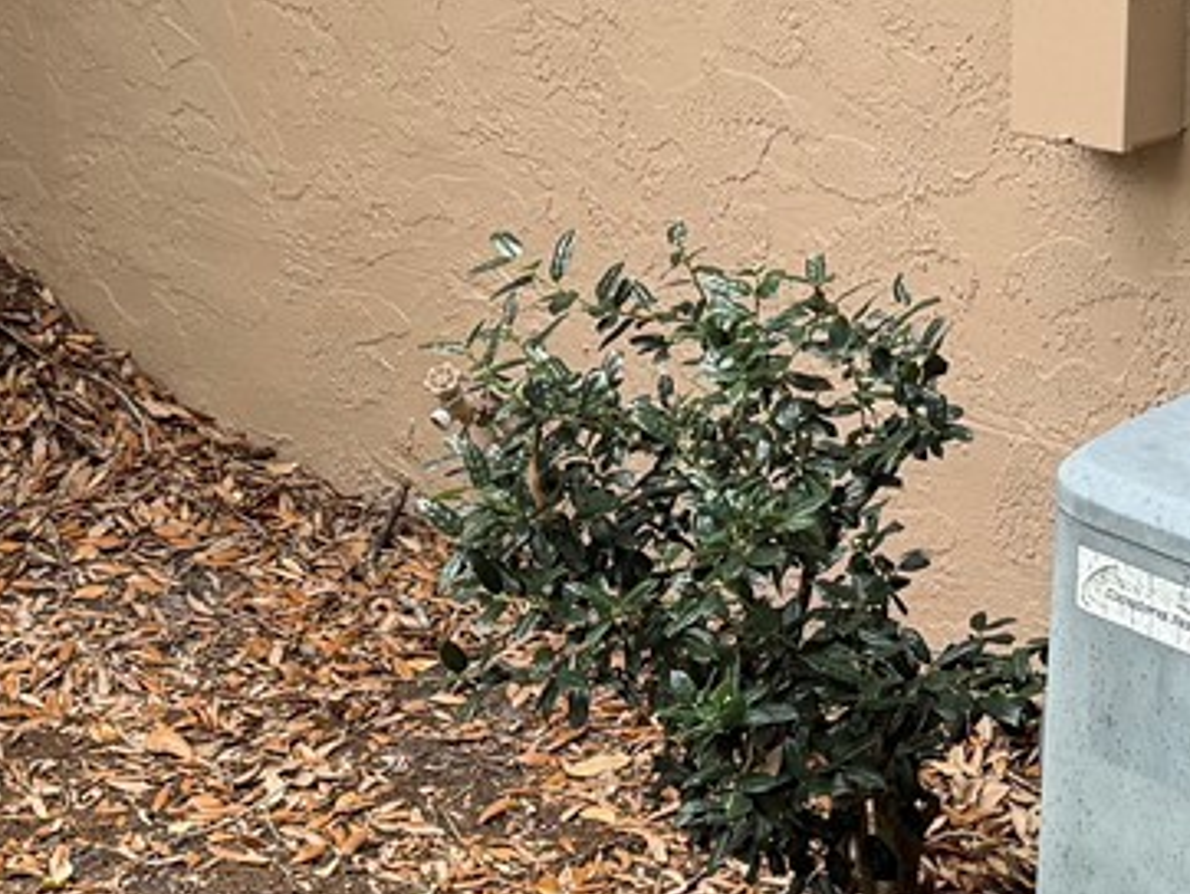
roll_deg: -0.8
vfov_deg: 13.6
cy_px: -145
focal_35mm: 106
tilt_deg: -9.1
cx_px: 464
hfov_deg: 18.5
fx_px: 3646
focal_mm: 6.76
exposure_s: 1/464
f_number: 1.78
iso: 80
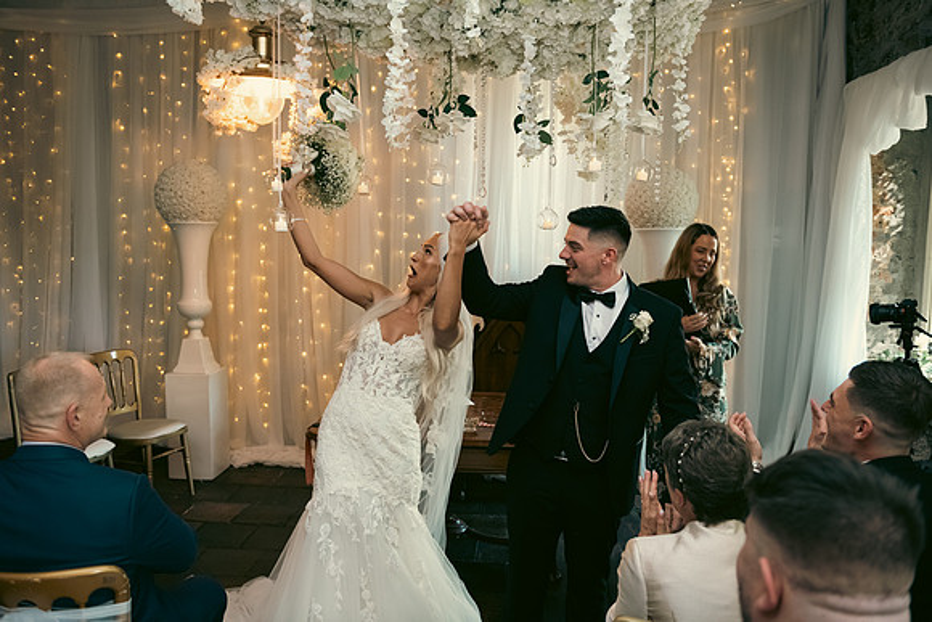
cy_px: 311
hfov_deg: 63.6
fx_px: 751
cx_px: 466
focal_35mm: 29
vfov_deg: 45.0
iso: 1250
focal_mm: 29
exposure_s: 1/160
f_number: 3.5
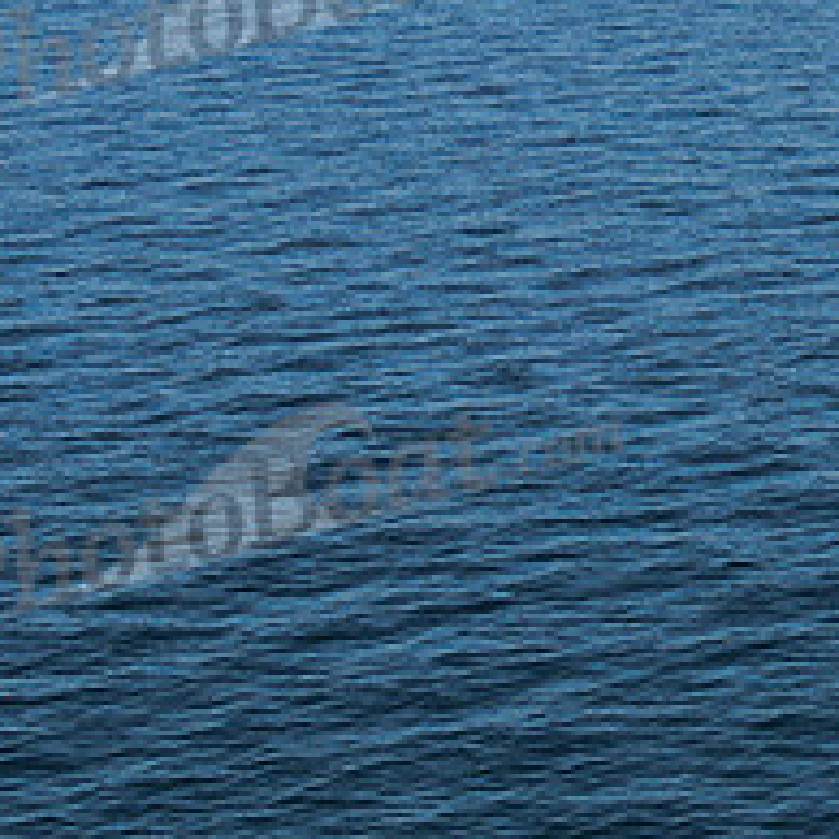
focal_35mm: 127
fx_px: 3483
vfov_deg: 13.7
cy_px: 184
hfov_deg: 13.5
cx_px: 878
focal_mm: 8.6
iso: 100
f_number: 3.8
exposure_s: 1/1000
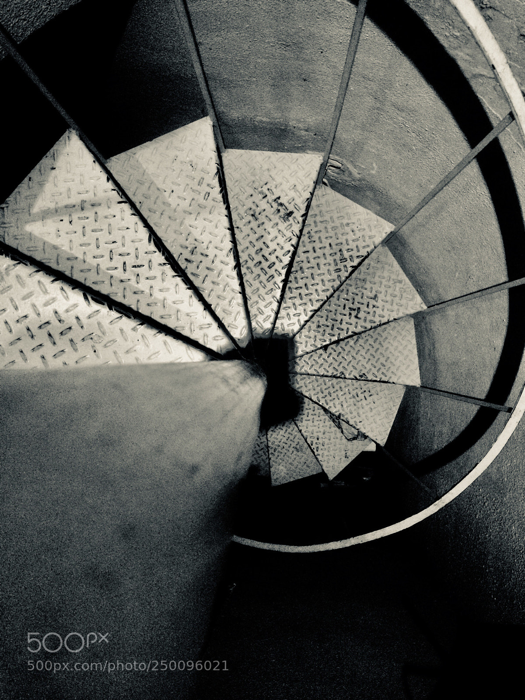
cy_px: 350
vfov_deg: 61.7
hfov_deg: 48.2
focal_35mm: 29
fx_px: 586
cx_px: 262
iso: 320
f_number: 2.2
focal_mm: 4.15
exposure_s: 1/30
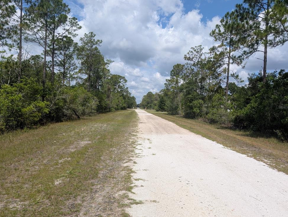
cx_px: 146
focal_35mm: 25
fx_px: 208
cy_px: 107
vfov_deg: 55.0
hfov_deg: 69.3
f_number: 1.68
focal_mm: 6.9
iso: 26
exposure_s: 1/1484
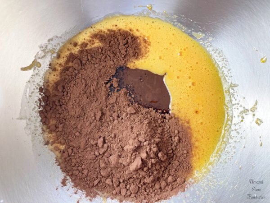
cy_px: 102
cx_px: 135
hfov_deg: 63.4
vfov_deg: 49.7
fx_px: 218
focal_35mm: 28
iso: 125
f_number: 1.8
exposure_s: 1/50
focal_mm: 3.99
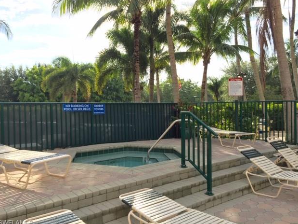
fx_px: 258
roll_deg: -1.0
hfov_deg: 60.0
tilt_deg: +1.3
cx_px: 151
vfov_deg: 46.8
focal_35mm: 30
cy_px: 112
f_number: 2.2
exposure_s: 1/1014
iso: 32
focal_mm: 4.15
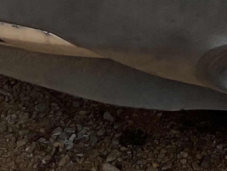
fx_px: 1194
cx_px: 417
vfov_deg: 7.5
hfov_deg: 10.2
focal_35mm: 182
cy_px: -273
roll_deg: -8.2
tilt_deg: -10.1
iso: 16
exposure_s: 1/2427
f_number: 1.8
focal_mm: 3
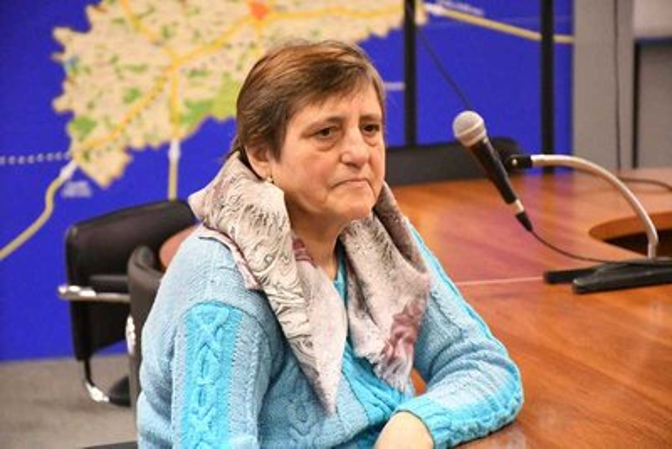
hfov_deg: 14.4
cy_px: 224
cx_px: 336
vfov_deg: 9.7
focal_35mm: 142
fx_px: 2651
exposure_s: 1/250
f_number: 5.3
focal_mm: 95
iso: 20000
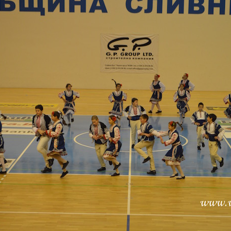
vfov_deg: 22.2
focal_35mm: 78
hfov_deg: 22.2
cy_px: 117
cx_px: 130
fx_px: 589
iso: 400
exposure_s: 1/100
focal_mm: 40
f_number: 5.3
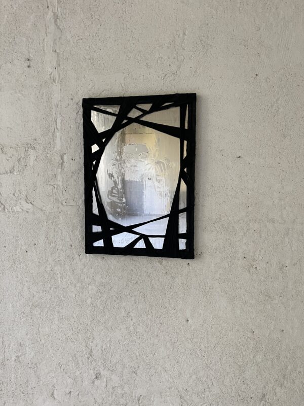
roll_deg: -0.3
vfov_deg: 69.4
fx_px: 293
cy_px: 203
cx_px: 152
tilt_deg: -4.4
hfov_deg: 54.9
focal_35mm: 25
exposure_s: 1/60
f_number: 1.6
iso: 160
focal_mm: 5.1
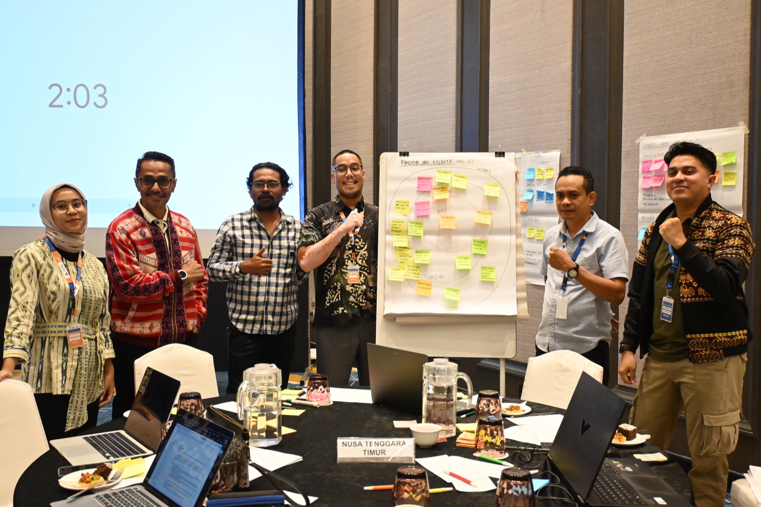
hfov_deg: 55.1
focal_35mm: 34
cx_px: 380
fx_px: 729
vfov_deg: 38.3
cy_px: 254
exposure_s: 1/125
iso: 3200
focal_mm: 23
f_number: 4.2
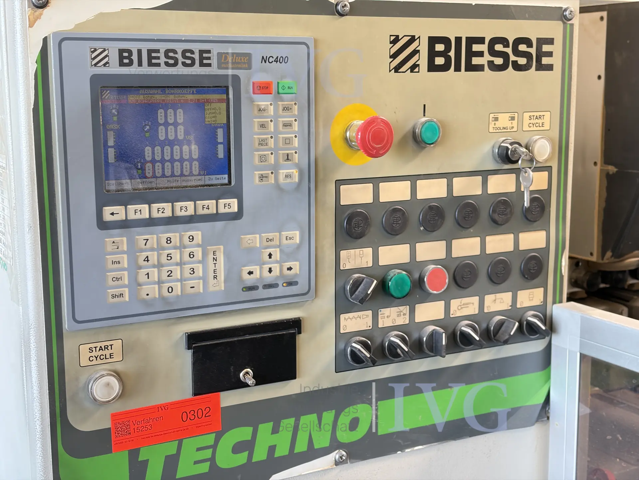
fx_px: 960
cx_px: 320
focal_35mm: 52
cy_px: 240
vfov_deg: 28.0
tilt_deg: -8.5
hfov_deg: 36.8
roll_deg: +1.3
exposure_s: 1/50
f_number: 1.6
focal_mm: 5.96
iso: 125
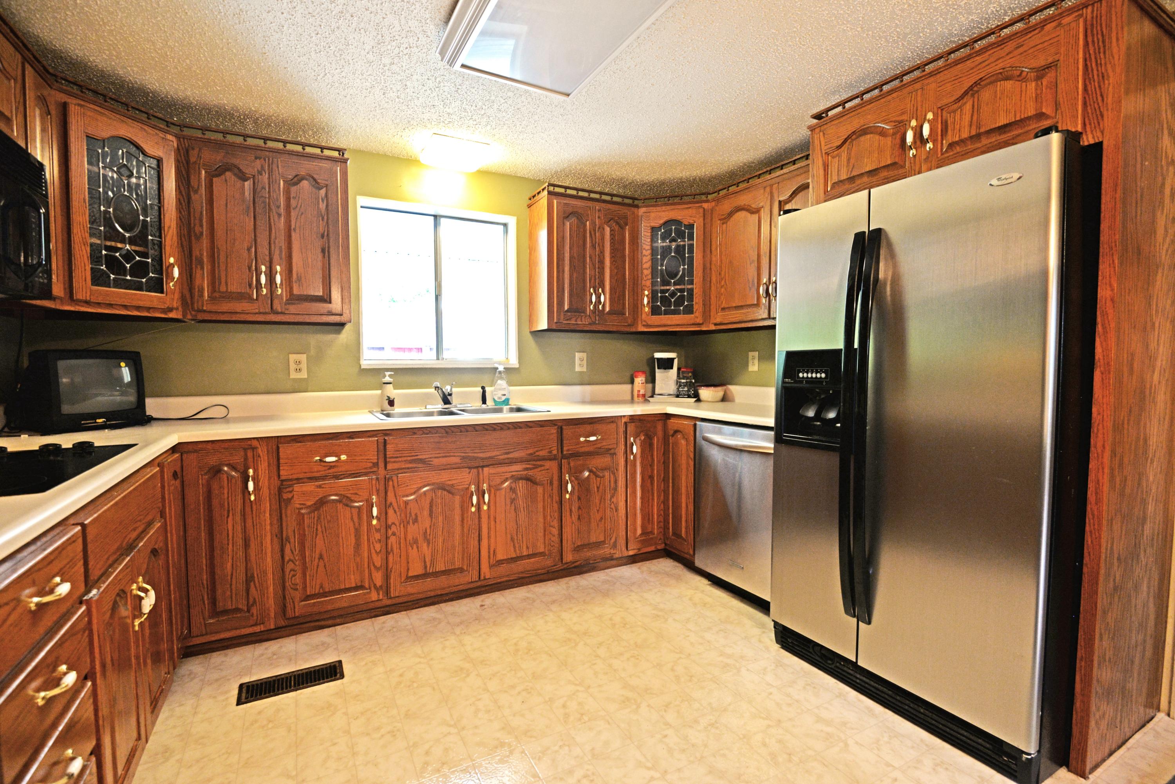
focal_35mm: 16
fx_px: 522
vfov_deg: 73.8
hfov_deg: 96.7
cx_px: 588
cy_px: 392
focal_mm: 16
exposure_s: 1/50
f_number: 4
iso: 800
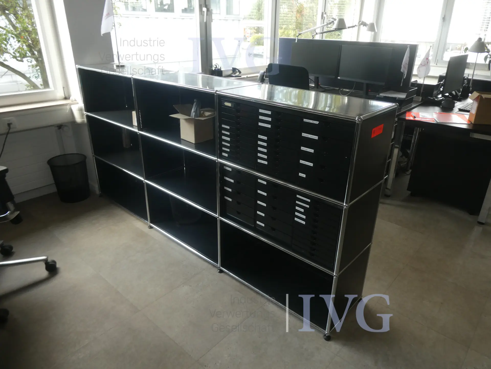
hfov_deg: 71.6
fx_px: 340
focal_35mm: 24
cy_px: 184
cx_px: 246
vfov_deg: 56.8
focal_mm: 4.3
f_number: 3.3
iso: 160
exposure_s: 1/60
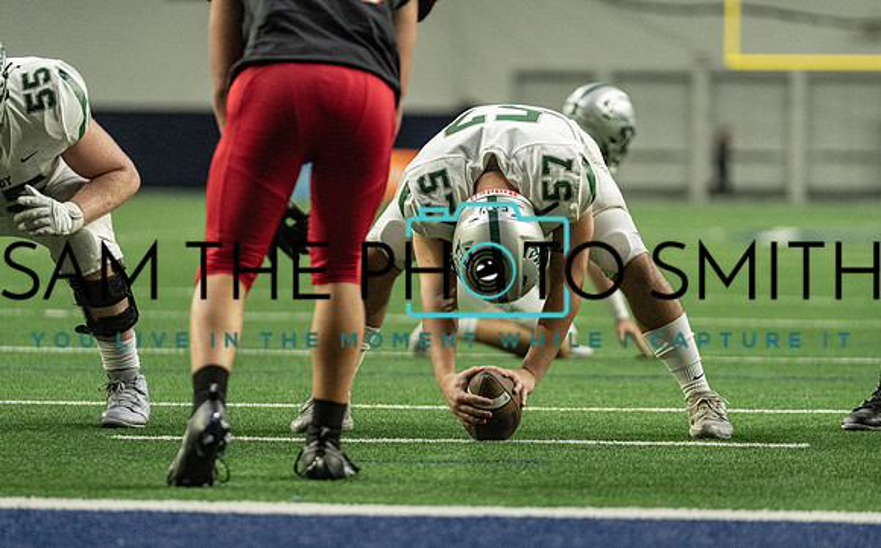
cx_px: 492
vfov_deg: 5.8
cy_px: 318
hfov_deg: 9.3
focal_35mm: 225
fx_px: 5401
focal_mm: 191
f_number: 2.8
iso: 6400
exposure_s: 1/1250
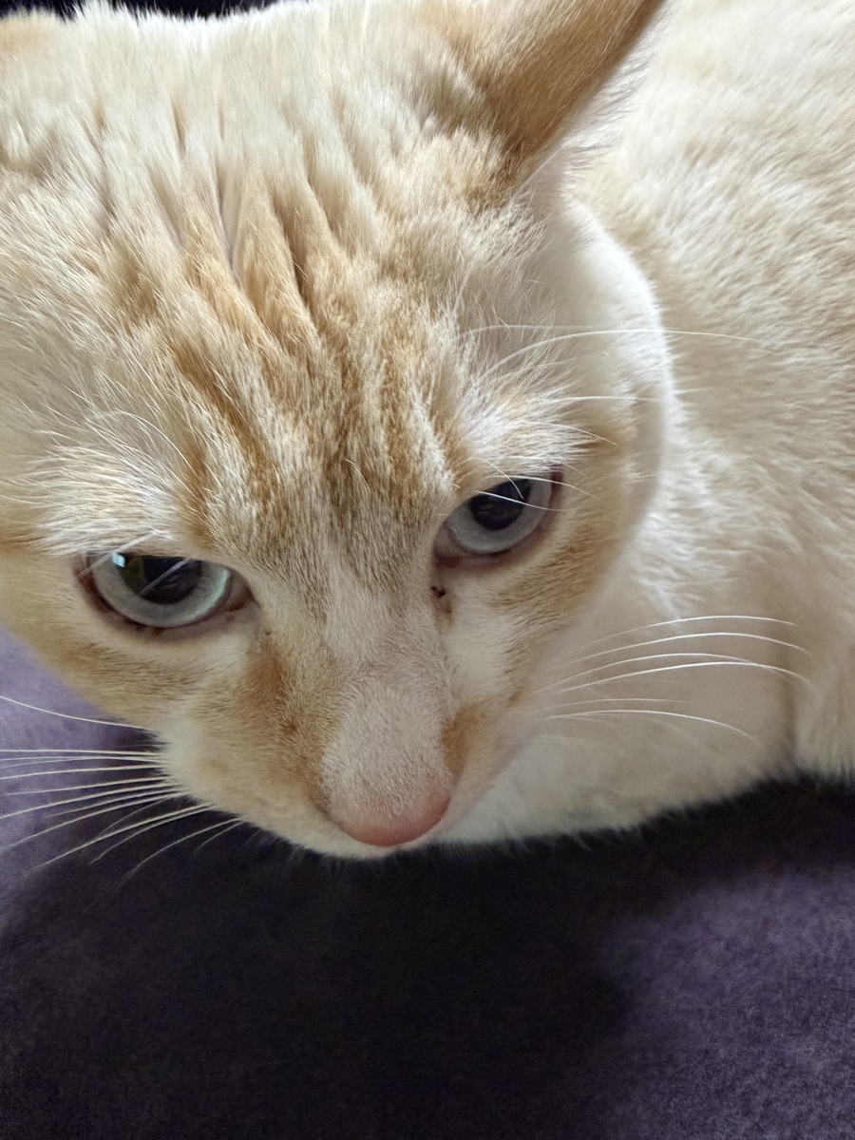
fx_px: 856
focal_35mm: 26
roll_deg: +7.0
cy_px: 570
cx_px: 428
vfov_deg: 67.3
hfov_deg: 53.1
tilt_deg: -24.1
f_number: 2.2
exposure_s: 1/50
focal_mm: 2.22
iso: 500
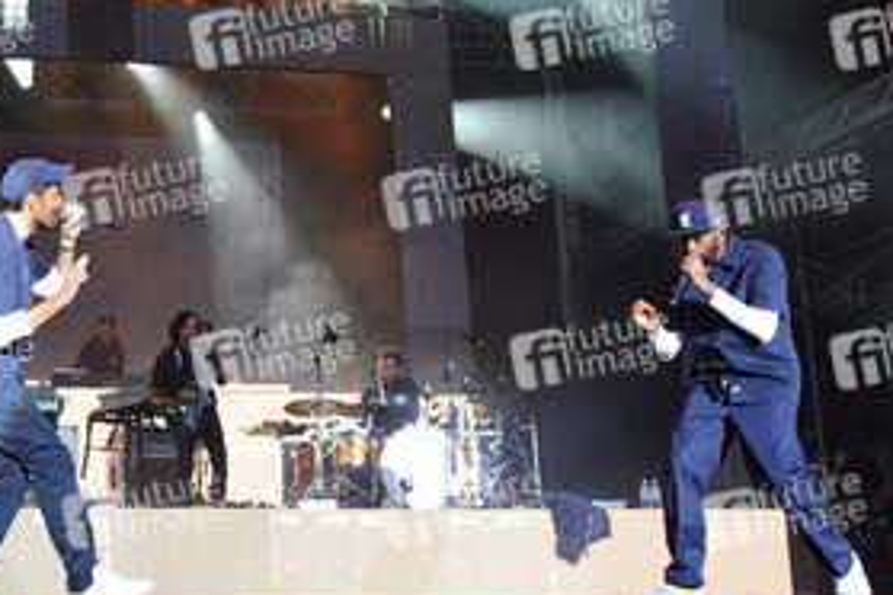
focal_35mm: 42
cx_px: 187
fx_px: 1042
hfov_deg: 44.3
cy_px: 272
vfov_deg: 31.9
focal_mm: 26
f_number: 3.2
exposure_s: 1/200
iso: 800
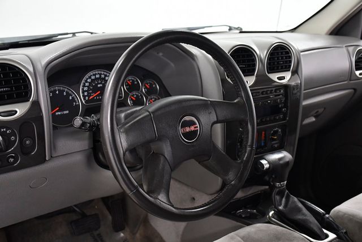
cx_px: 181
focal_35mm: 45
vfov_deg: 29.9
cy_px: 121
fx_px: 453
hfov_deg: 43.6
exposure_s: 1/125
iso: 1250
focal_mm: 30
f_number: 4
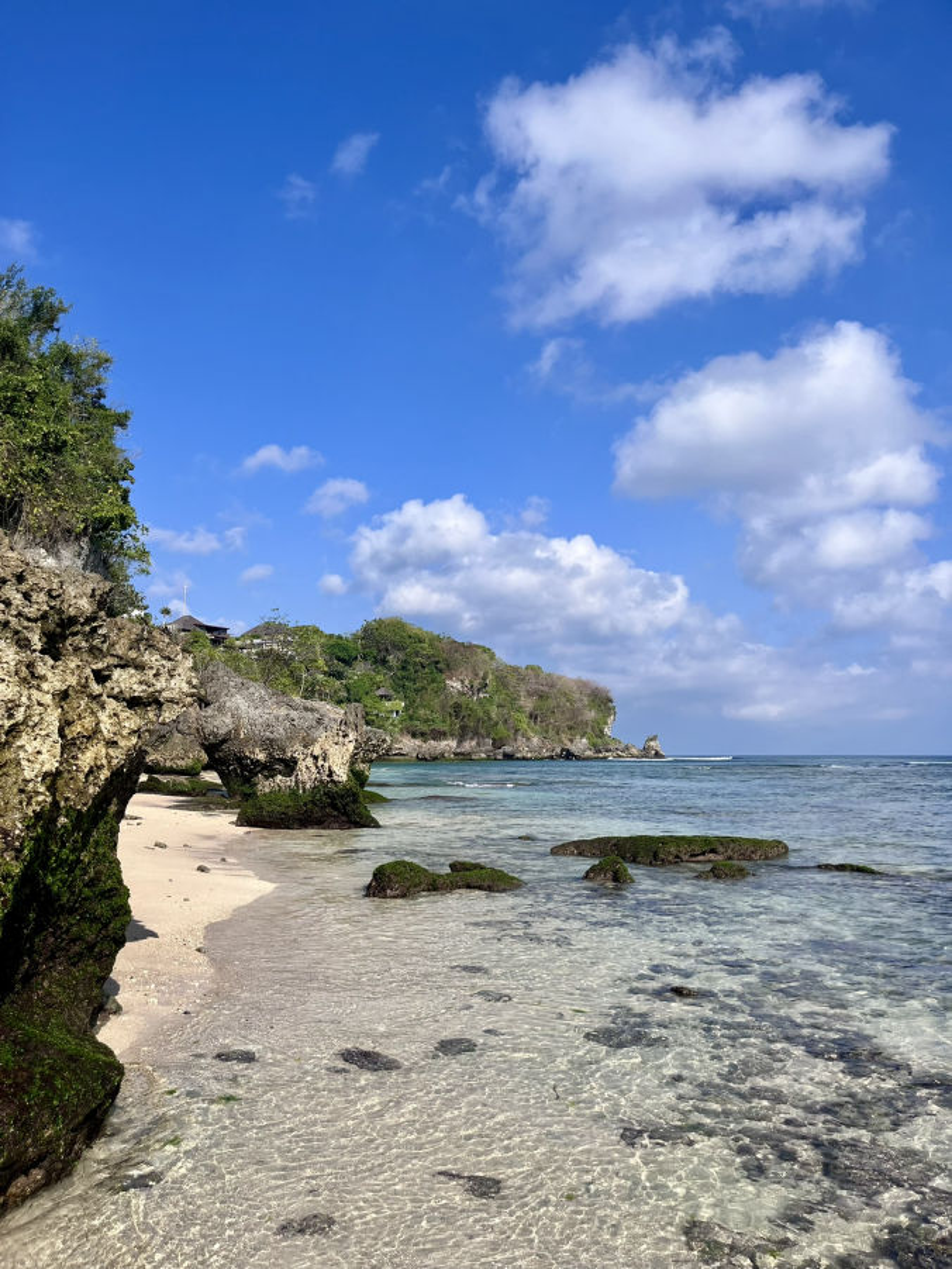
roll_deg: +0.8
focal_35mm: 26
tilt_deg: +6.7
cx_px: 476
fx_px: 953
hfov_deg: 53.1
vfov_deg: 67.3
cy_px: 634
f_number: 1.6
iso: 50
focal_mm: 5.1
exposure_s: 1/4651
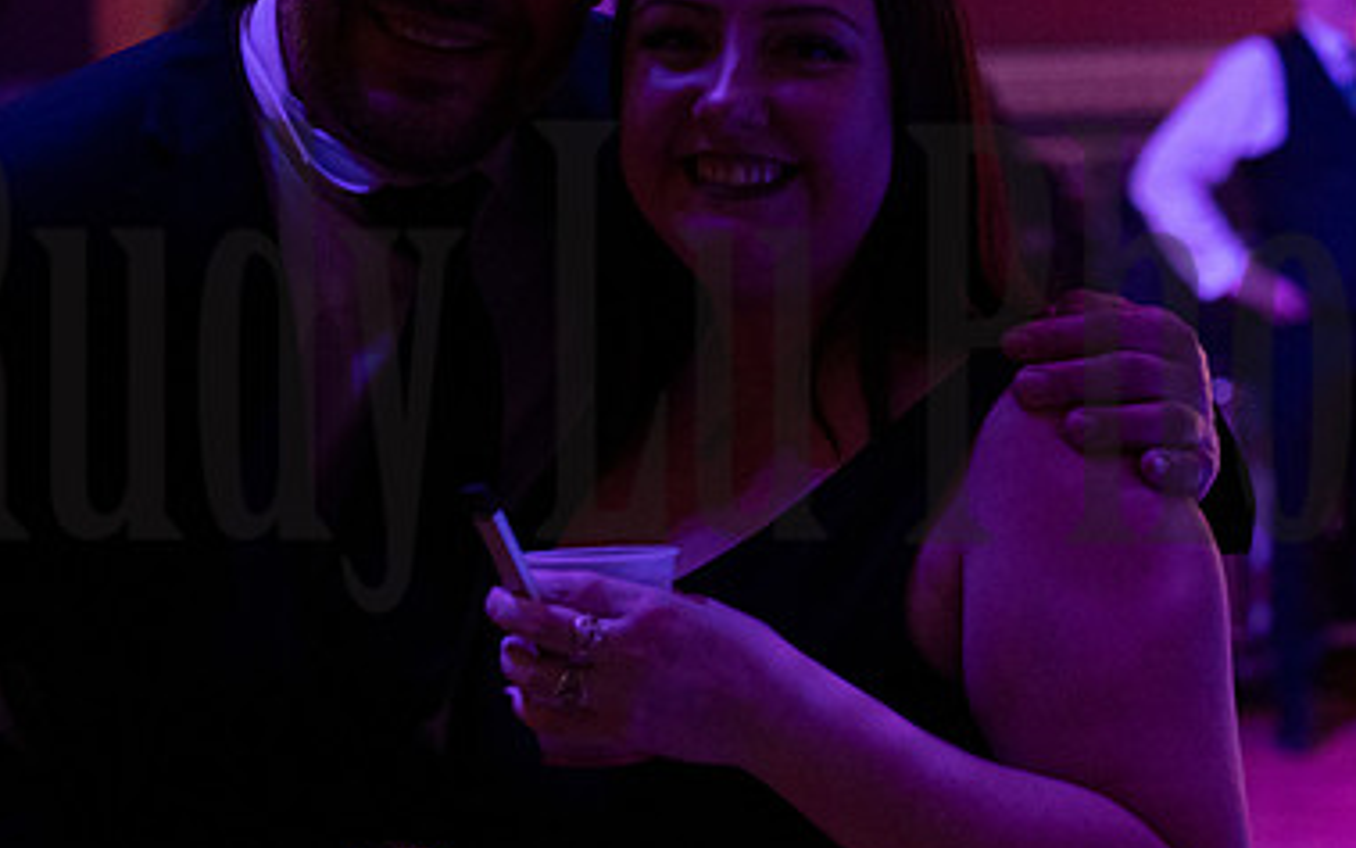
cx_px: 776
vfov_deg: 16.7
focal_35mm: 78
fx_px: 2883
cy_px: 358
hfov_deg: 26.4
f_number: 2.8
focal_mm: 50
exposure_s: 1/80
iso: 12800
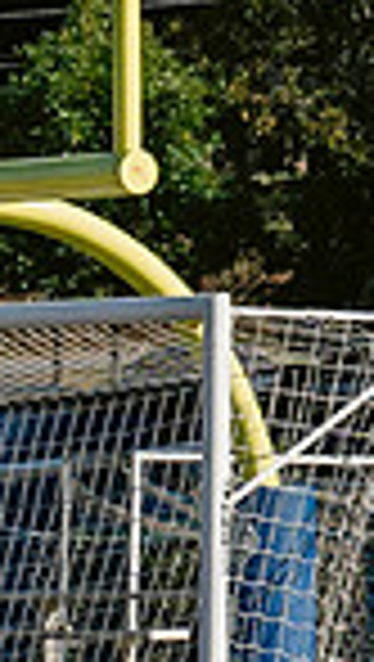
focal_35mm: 654
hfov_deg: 1.8
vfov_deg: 3.3
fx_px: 11497
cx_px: -949
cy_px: 925
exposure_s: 1/3200
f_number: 5.6
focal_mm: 70
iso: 640
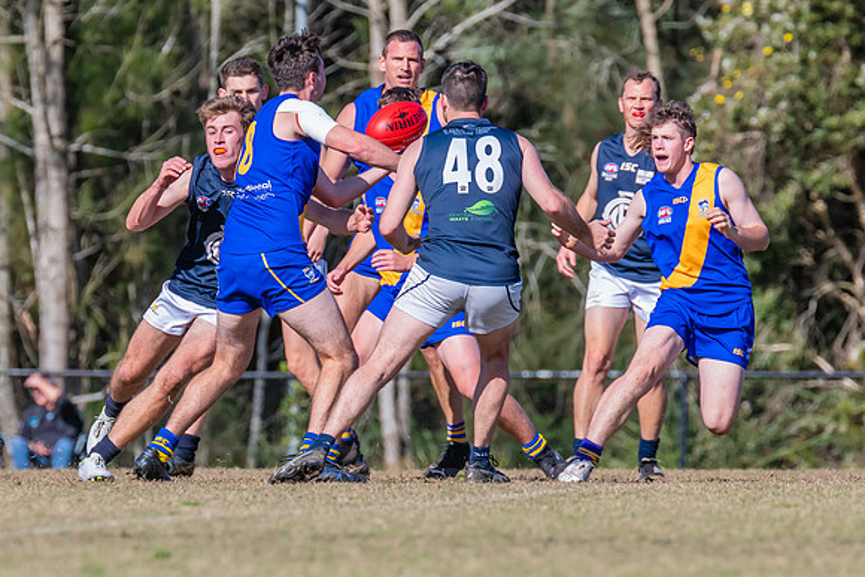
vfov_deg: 2.3
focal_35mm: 599
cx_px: 323
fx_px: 14402
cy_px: 229
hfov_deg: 3.4
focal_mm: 380
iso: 800
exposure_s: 1/2000
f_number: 8
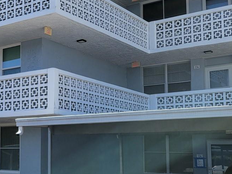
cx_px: -2
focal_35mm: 63
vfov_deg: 23.2
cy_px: 113
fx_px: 422
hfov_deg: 28.7
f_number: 1.8
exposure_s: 1/1864
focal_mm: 5.4
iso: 40
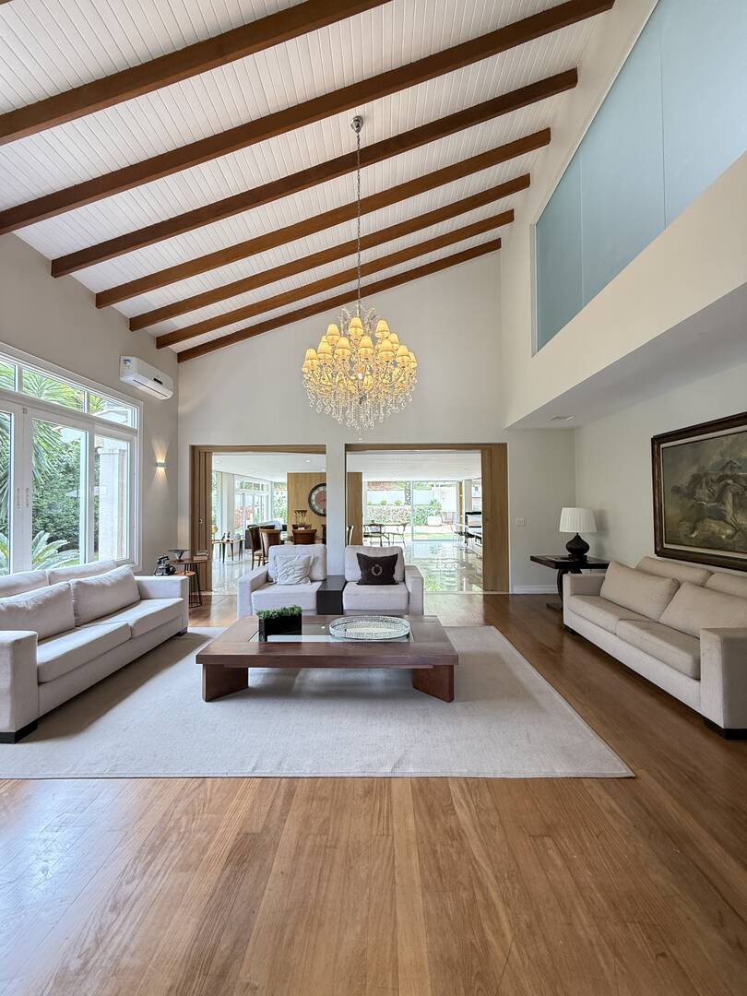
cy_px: 498
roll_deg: -0.1
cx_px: 374
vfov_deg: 102.1
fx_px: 403
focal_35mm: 14
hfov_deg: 85.7
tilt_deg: +1.2
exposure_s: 1/99
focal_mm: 2.22
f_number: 2.2
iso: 160
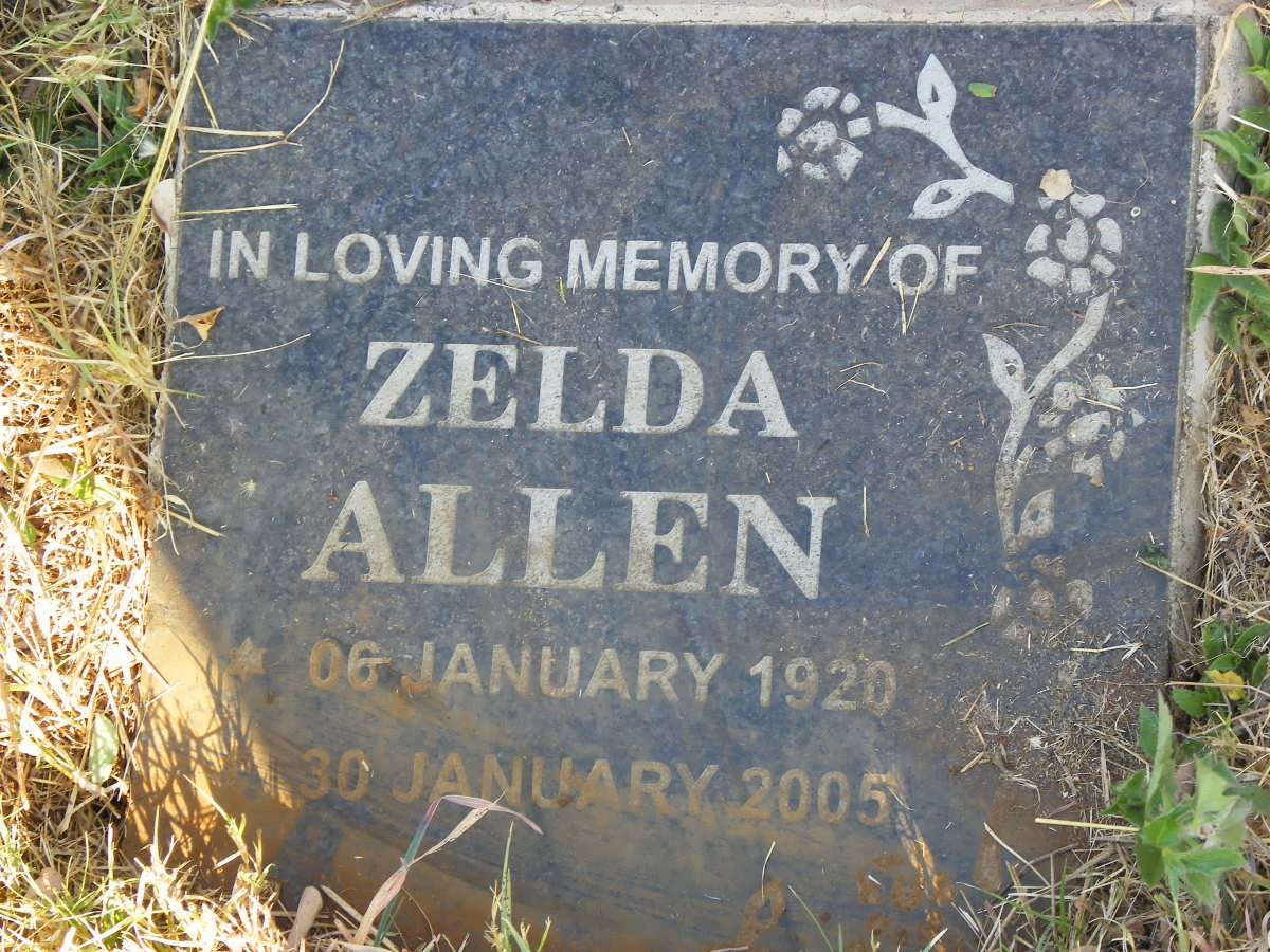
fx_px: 5136
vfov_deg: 10.6
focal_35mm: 140
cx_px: 635
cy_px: 476
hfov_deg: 14.1
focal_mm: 25
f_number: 4.5
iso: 64
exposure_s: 1/80
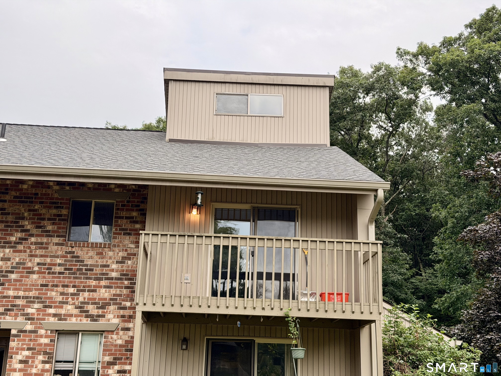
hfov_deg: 39.7
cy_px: 188
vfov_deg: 30.3
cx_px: 250
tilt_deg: +17.0
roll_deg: -1.3
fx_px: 695
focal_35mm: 48
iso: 80
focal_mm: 6.76
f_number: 1.78
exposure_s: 1/444
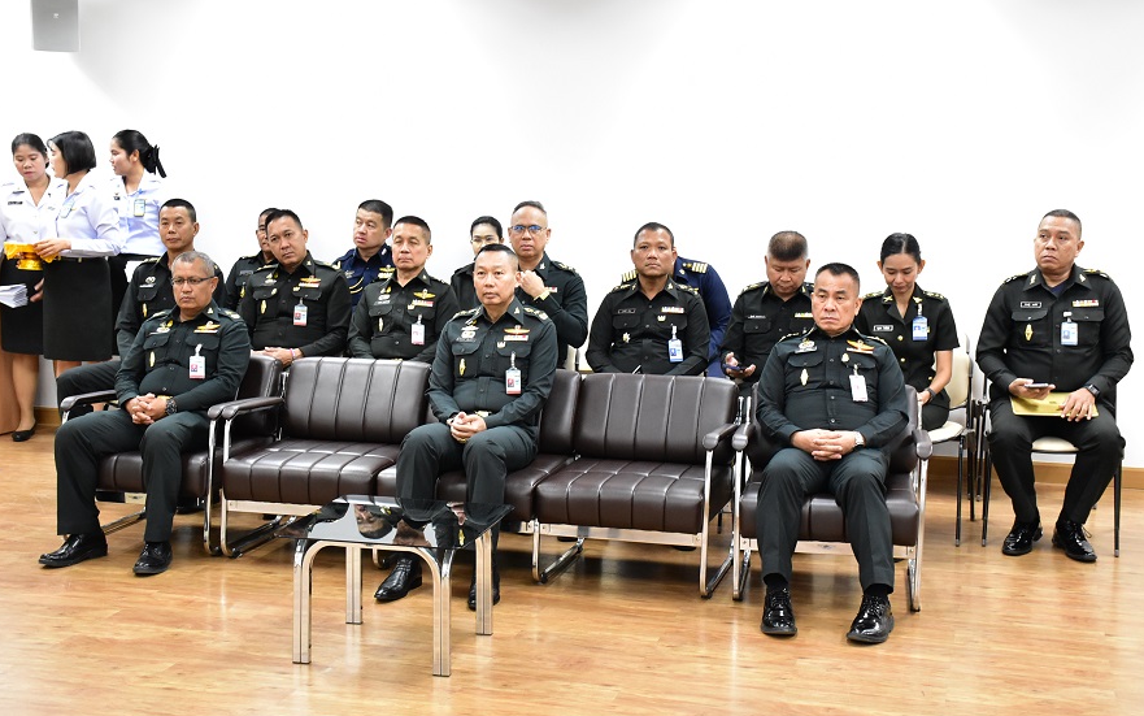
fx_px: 1653
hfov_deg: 38.2
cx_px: 571
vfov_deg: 24.4
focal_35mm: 53
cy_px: 351
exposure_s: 1/40
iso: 2500
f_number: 5.6
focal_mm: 34
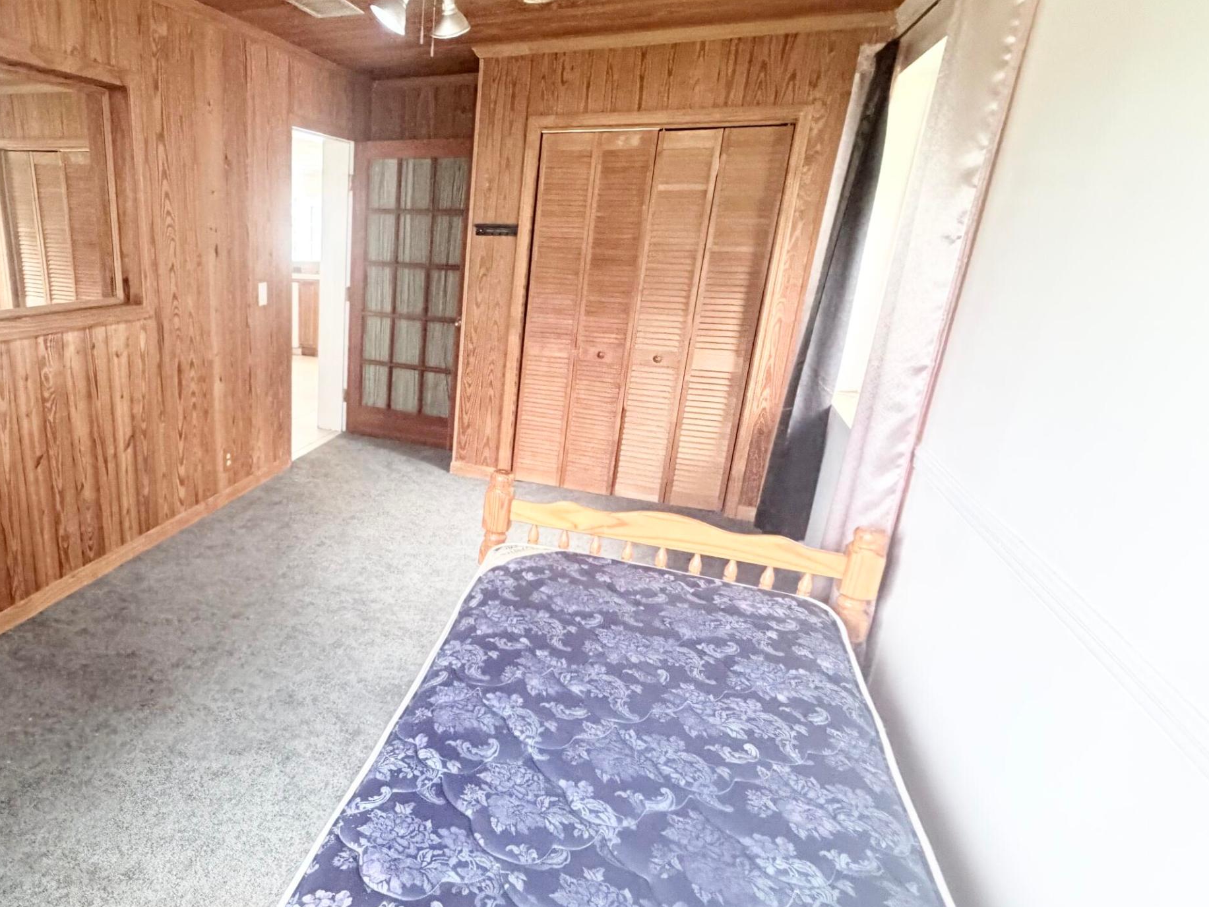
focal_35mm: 22
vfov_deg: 61.1
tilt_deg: -17.7
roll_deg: -0.5
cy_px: 466
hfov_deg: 71.8
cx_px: 321
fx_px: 768
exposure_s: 1/57
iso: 640
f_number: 2.2
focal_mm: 2.22
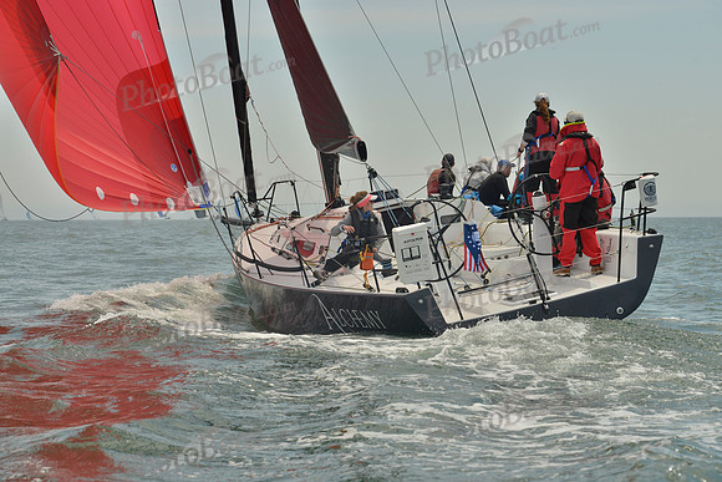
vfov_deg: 14.0
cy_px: 241
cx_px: 361
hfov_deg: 20.8
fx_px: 1966
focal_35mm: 98
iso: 280
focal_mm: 98
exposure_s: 1/1250
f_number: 9
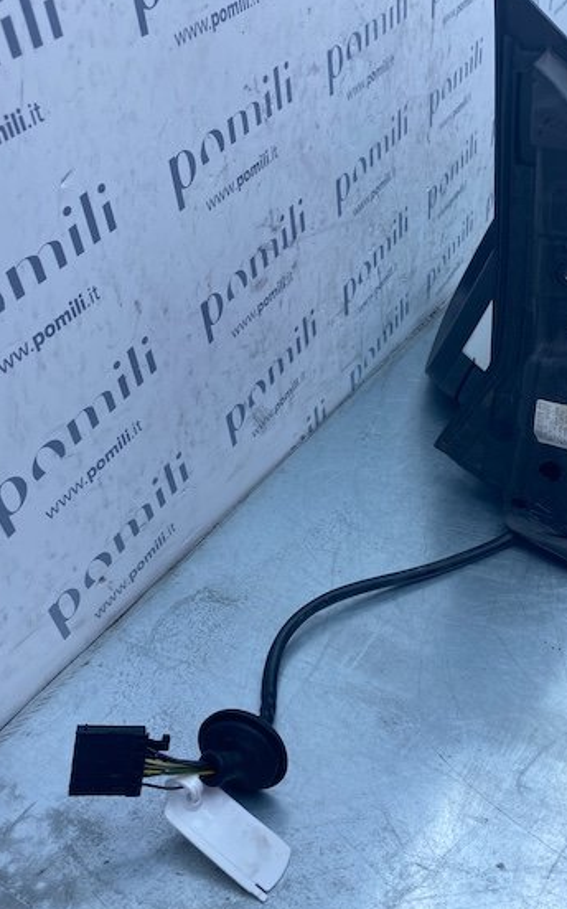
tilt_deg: -34.4
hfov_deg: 39.1
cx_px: 354
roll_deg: -3.5
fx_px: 792
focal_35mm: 32
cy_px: 457
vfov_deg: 59.7
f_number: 1.8
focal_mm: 4.25
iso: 32
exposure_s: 1/1072
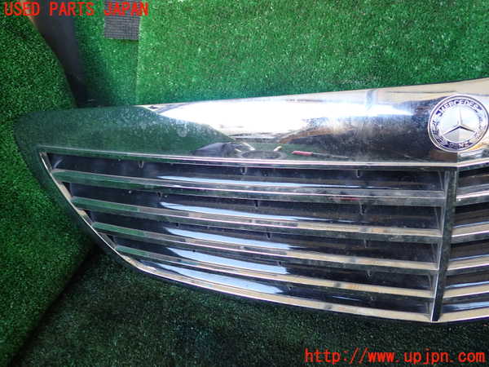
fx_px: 424
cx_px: 244
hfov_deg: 60.0
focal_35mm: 30
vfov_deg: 46.8
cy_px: 184
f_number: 2.3
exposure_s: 1/60
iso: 200
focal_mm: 5.4
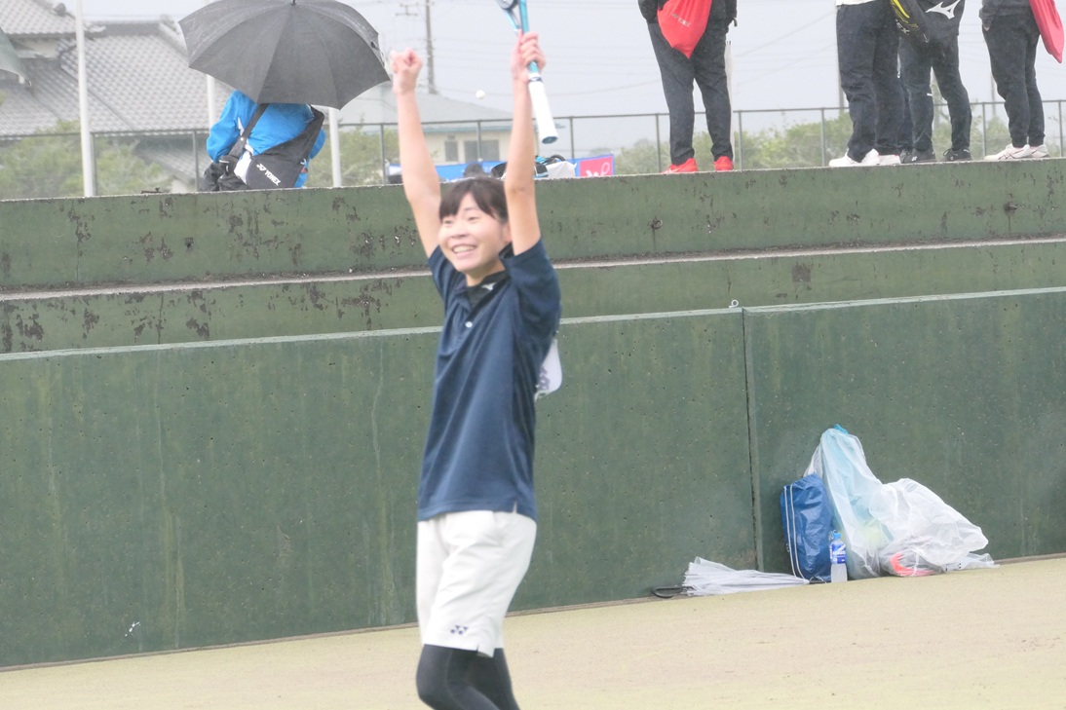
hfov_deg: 8.8
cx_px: 533
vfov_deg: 5.8
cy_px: 355
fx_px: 6957
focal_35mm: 235
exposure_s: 1/3200
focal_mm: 85.83
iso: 1600
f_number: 4
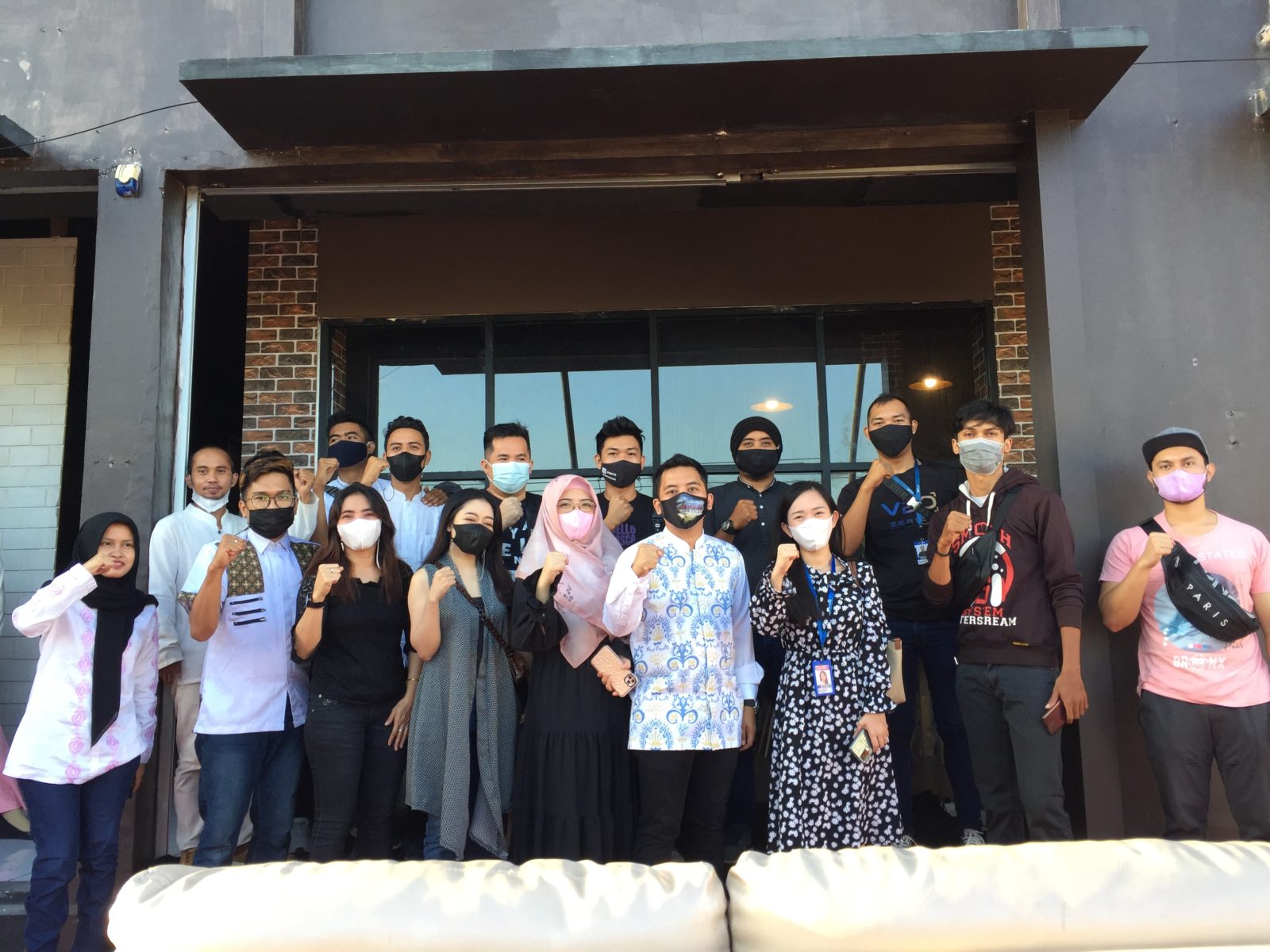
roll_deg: -0.3
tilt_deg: +8.0
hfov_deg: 61.7
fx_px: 1064
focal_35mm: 29
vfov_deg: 48.2
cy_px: 476
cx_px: 635
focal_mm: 4.15
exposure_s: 1/100
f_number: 2.2
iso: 40
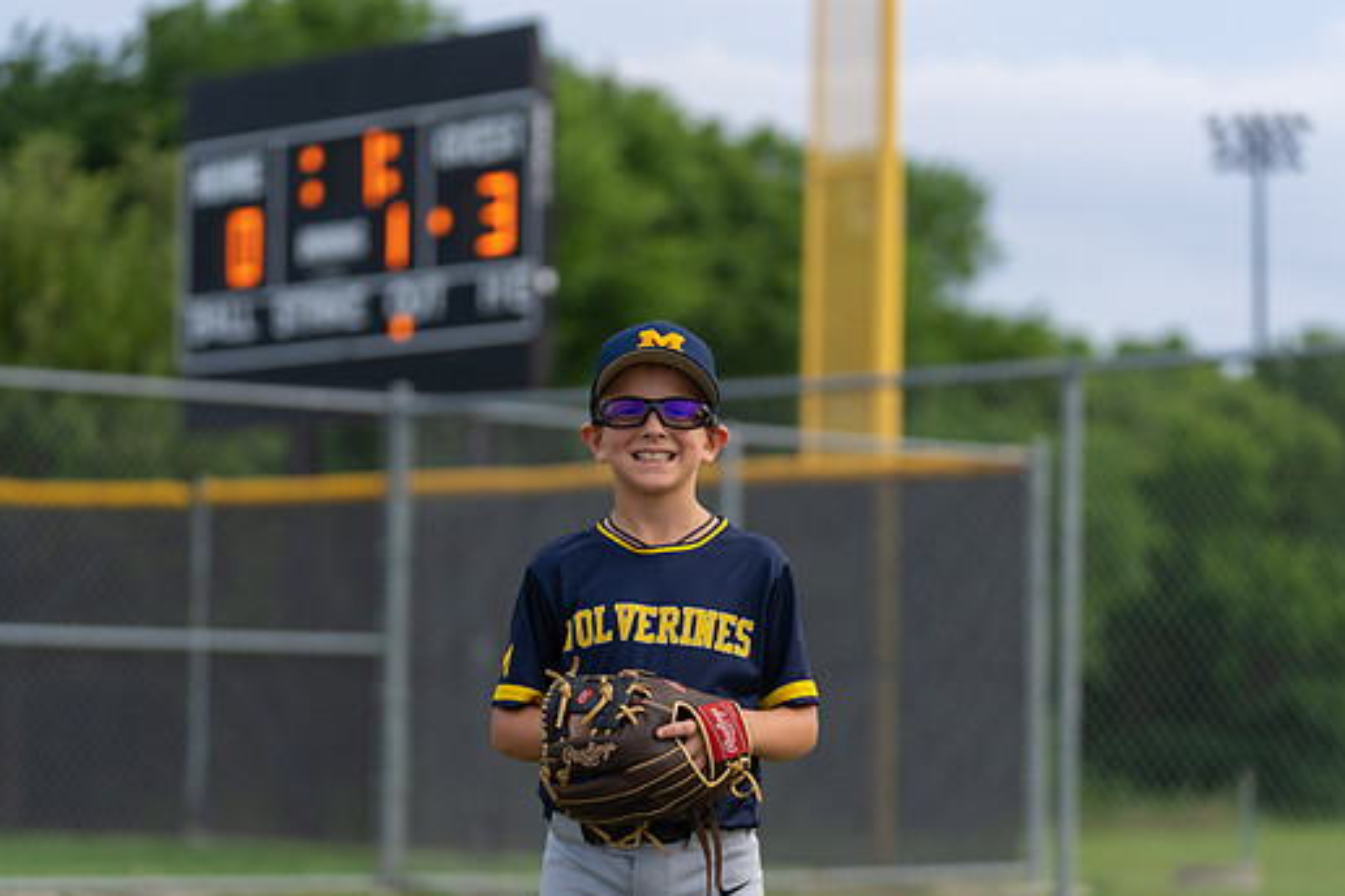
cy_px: 499
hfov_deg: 17.3
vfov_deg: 11.6
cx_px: 649
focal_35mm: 118
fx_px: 4408
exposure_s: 1/320
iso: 250
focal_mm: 105
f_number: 2.8
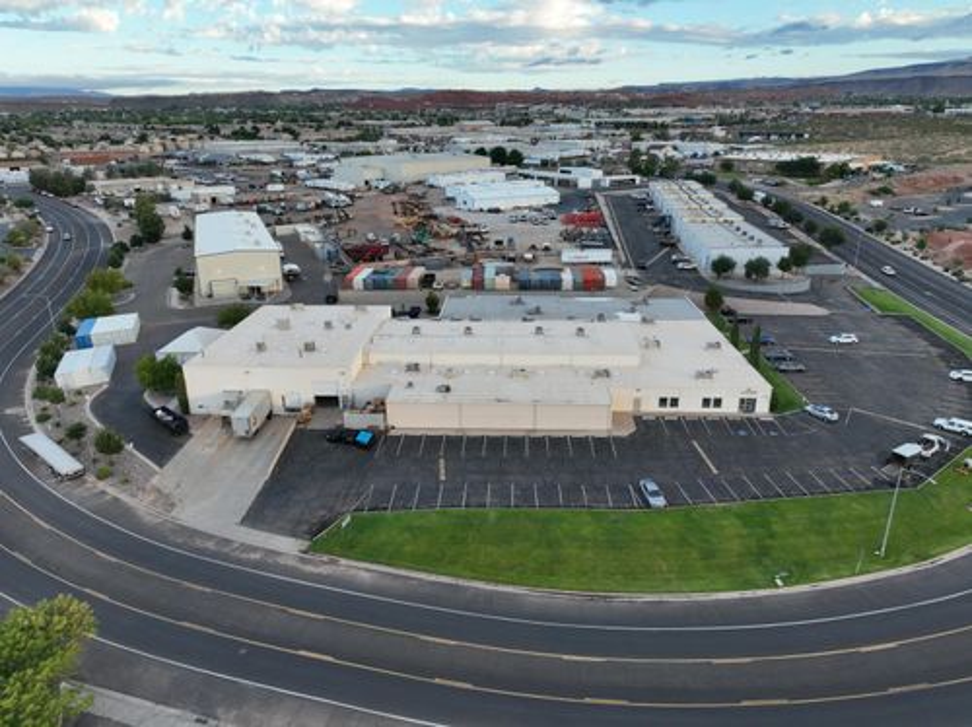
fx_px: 673
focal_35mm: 24
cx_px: 486
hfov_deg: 71.6
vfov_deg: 56.7
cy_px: 364
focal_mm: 12.29
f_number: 2.8
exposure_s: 1/400
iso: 200
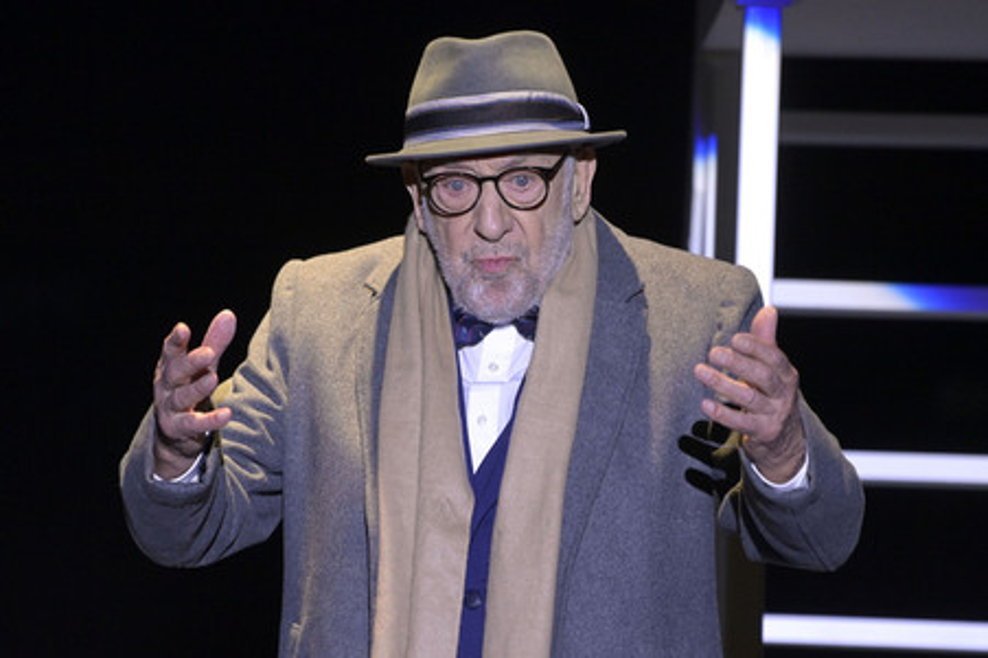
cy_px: 329
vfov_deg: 3.7
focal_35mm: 370
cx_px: 494
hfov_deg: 5.6
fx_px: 10147
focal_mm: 370
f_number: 5.6
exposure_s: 1/800
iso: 8000
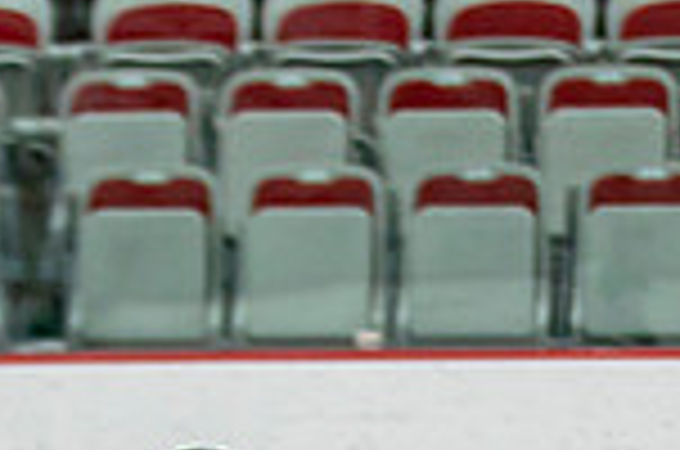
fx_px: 10254
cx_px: 752
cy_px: 1209
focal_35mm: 544
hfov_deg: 3.8
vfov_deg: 2.5
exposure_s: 1/640
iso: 500
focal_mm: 88
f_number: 2.8
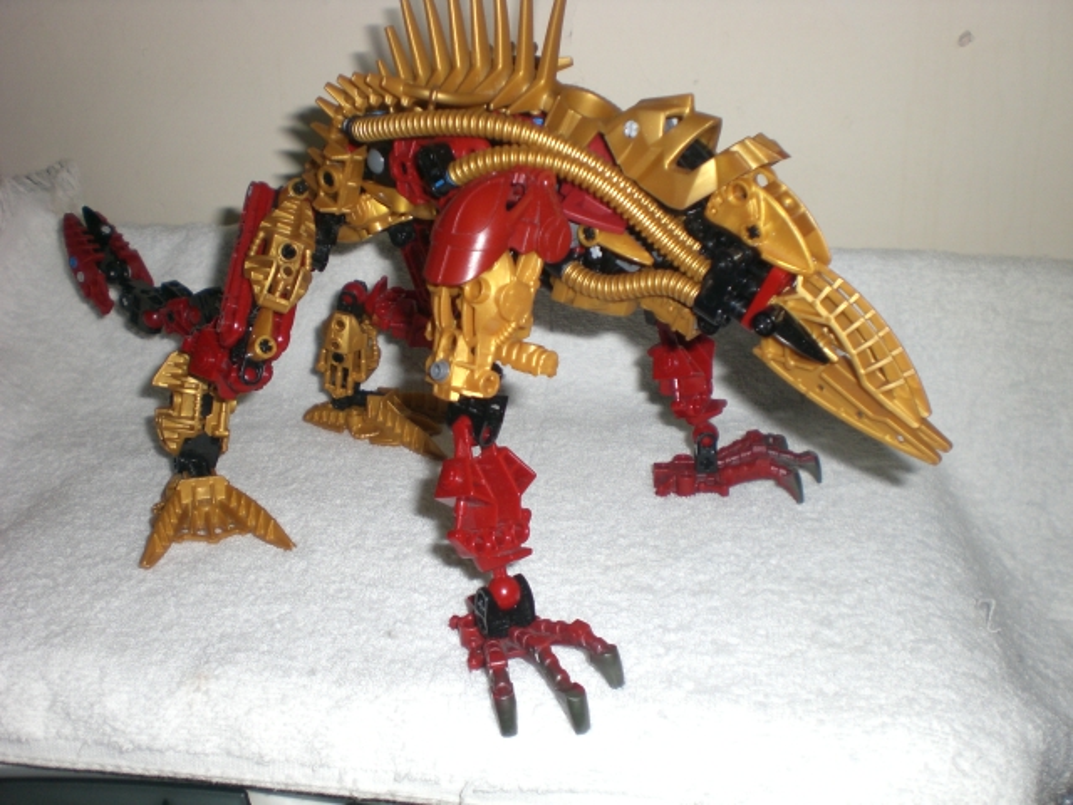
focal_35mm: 38
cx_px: 536
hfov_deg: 49.0
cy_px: 402
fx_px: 1178
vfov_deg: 37.7
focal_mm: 6.3
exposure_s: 1/60
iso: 100
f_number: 3.1
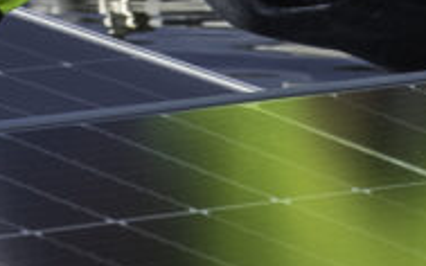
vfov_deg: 1.2
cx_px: -117
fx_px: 12825
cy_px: -452
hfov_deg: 1.9
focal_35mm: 1105
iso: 100
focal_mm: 200
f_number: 8
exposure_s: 1/250
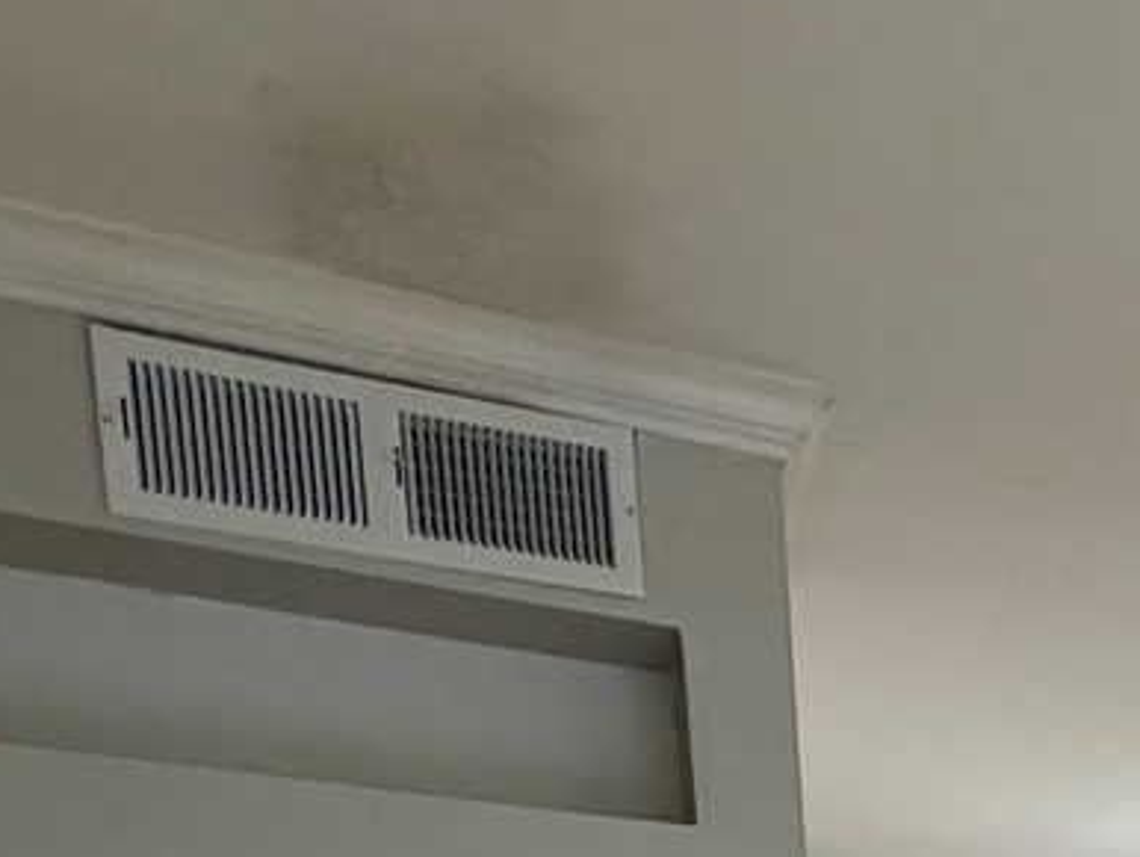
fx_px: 1911
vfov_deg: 18.2
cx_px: 1497
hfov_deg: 27.5
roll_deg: +0.7
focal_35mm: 58
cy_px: 1652
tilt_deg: -7.3
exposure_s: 1/120
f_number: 2.2
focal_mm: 2.22
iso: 200
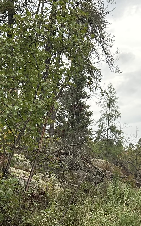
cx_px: 44
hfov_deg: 13.7
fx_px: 584
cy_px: 224
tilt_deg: -3.5
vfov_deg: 21.1
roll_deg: +0.8
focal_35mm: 95
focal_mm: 5.7
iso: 50
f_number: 1.5
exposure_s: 1/506
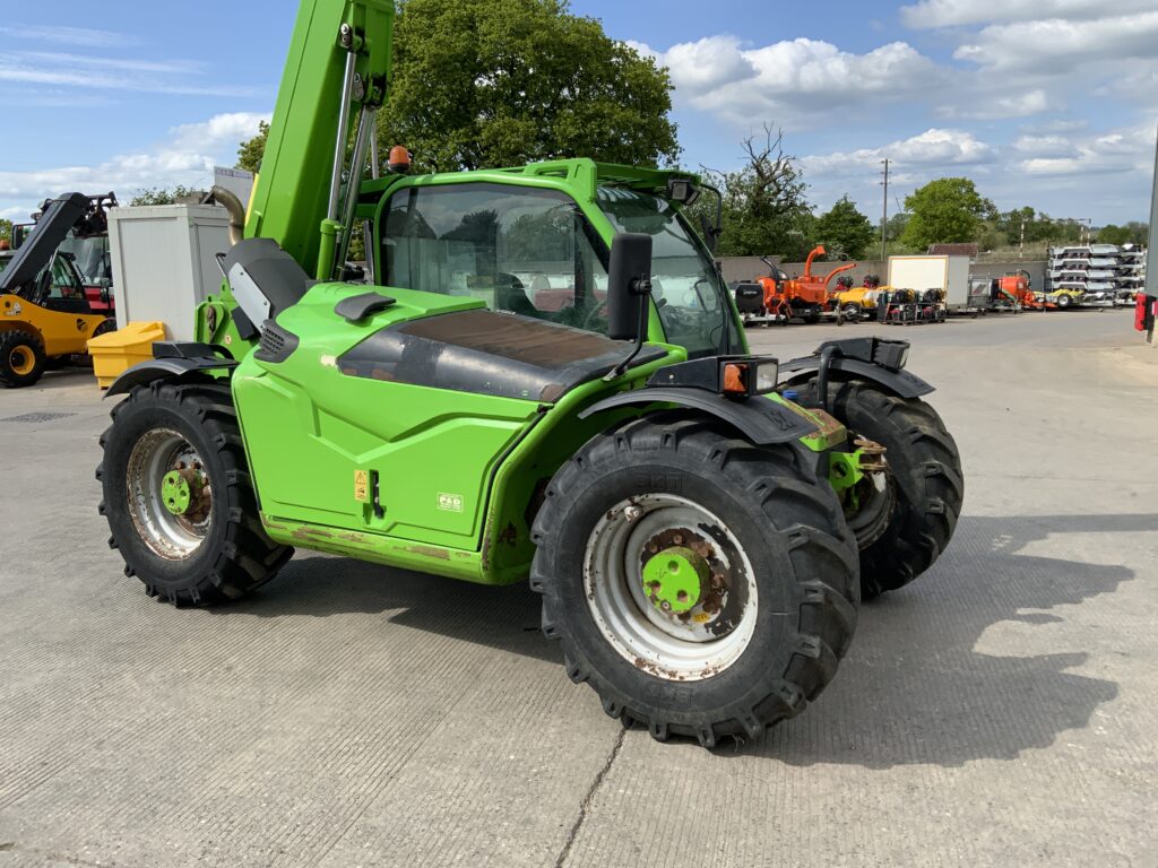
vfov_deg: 48.2
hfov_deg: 61.7
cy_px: 434
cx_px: 579
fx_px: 970
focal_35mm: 29
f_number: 1.8
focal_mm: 3
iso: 16
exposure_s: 1/1534
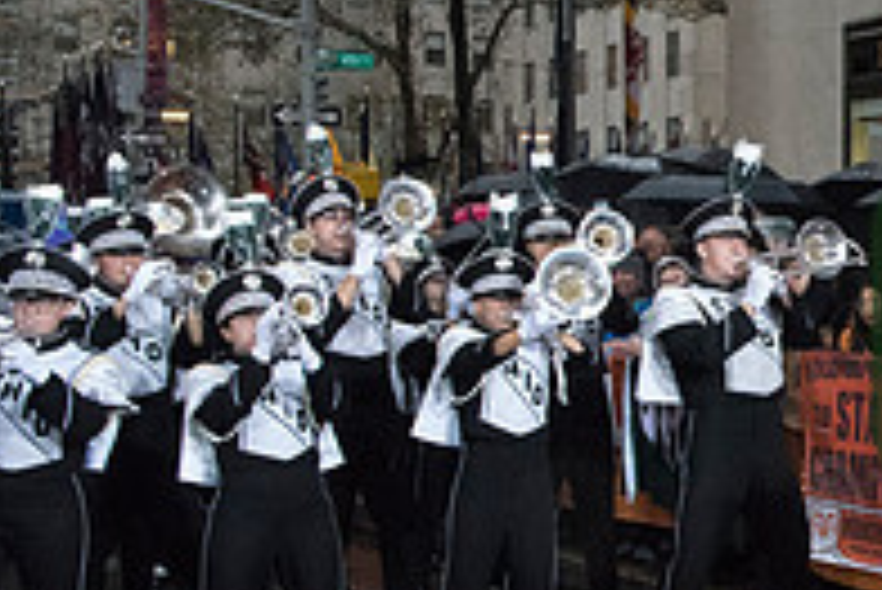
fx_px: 1741
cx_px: 1210
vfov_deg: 19.2
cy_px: 376
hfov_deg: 24.1
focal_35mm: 71
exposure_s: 1/400
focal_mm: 24
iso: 10000
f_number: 10
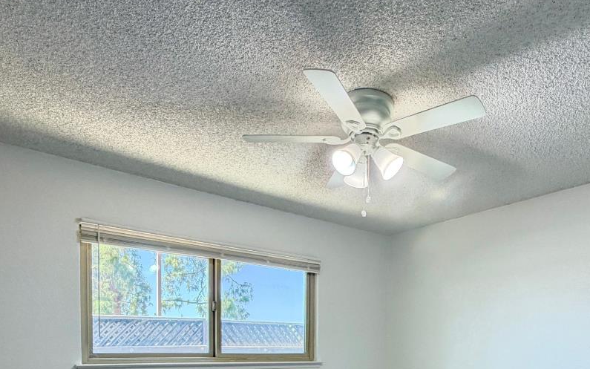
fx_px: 450
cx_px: 354
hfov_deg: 65.8
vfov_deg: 39.7
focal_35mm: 28
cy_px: 362
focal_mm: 2.22
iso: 125
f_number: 2.2
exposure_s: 1/120
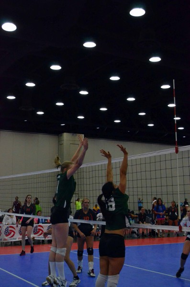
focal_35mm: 51
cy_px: 144
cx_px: 95
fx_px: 406
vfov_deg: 39.0
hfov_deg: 26.3
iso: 6400
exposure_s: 1/1250
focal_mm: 34
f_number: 5
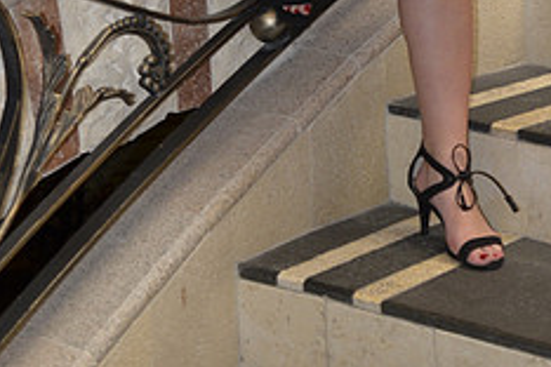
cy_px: -299
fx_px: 1764
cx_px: 313
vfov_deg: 11.1
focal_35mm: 115
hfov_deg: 17.7
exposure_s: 1/30
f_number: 3.8
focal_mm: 31
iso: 800
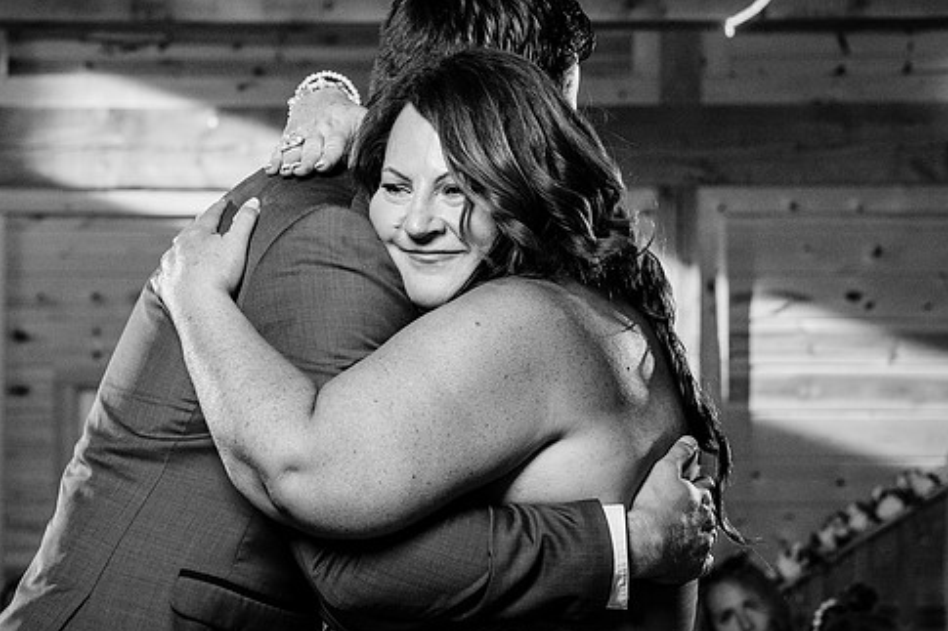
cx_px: 351
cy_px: 486
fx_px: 3764
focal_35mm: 143
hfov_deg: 14.3
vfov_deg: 9.6
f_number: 5.6
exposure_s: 1/200
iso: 2000
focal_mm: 70
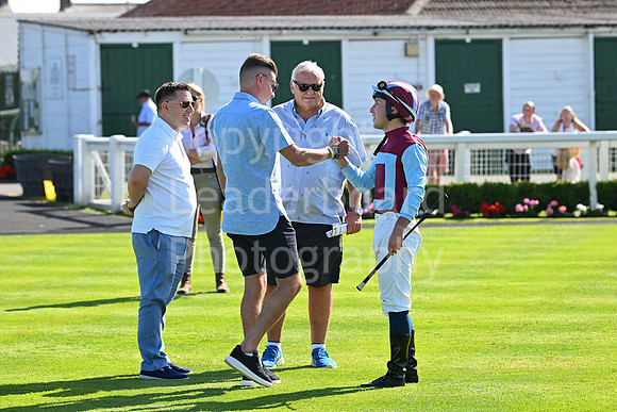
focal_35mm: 165
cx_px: 308
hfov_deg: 12.4
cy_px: 206
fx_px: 2828
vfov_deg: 8.3
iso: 400
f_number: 5.6
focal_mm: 165
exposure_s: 1/800
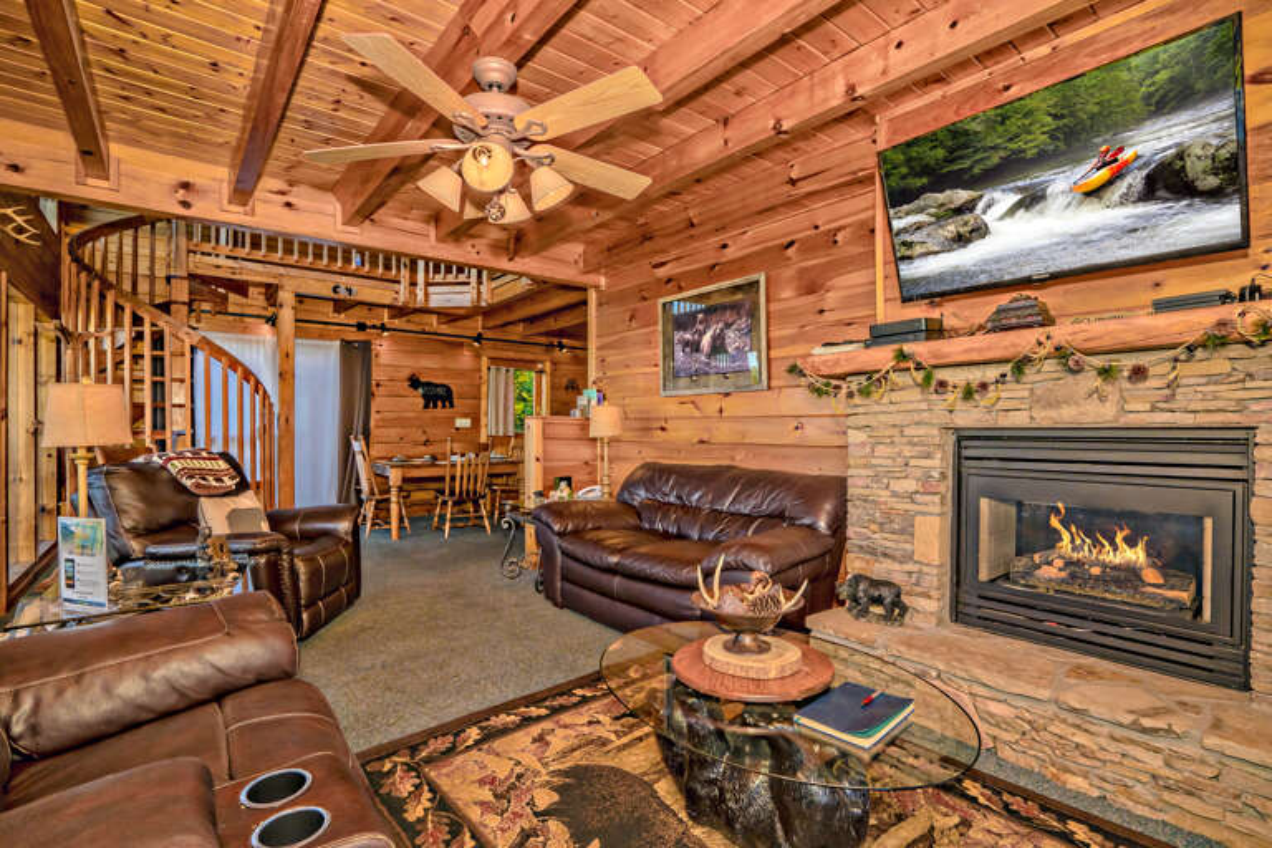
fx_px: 565
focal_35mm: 16
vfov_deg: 73.7
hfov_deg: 96.7
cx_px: 636
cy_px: 424
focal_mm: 16
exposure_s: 1/200
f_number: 8
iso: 800
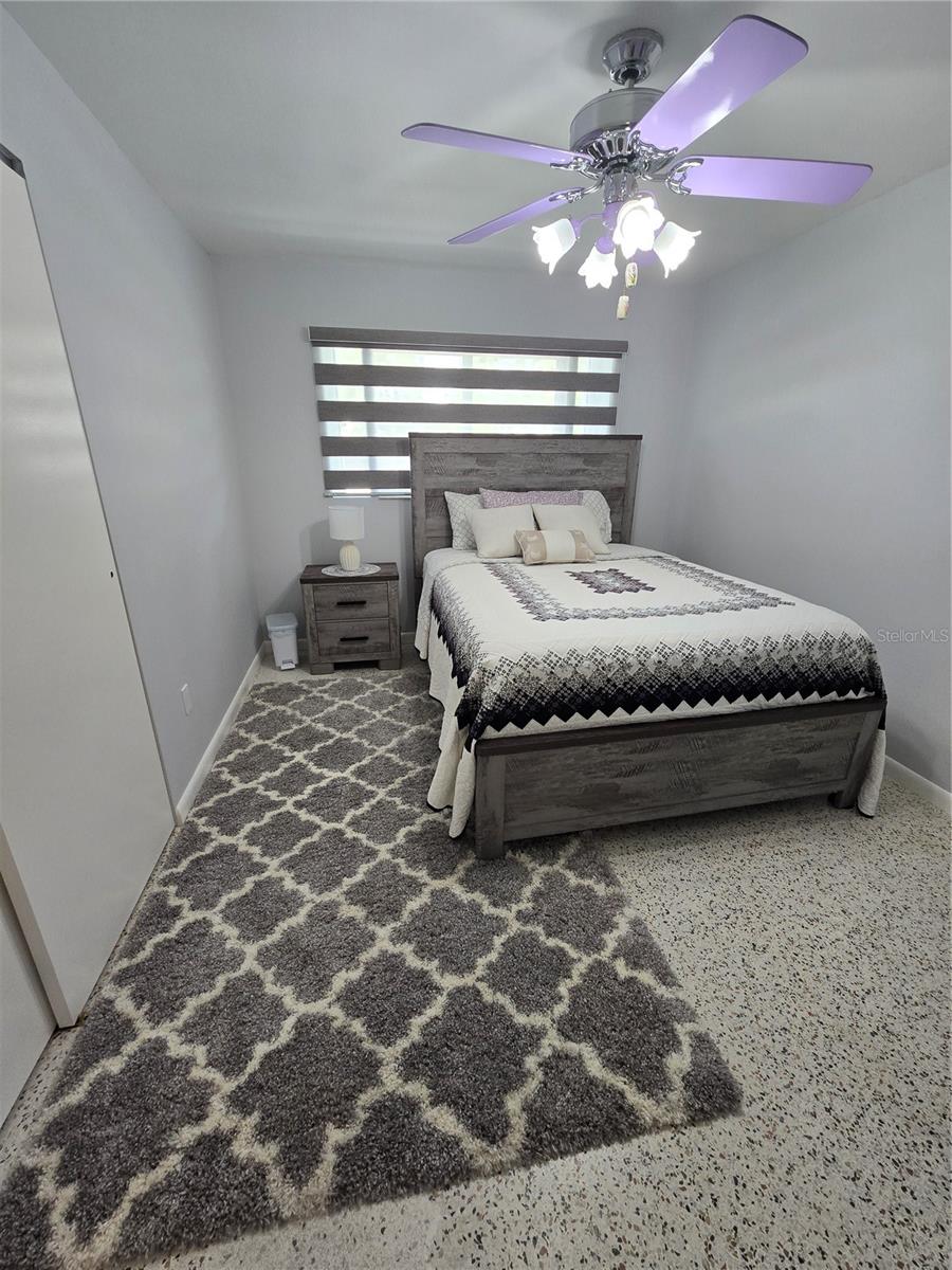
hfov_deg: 89.9
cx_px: 476
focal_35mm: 13
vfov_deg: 106.2
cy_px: 635
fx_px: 477
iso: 100
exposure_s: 1/60
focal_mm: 2.2
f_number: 2.2
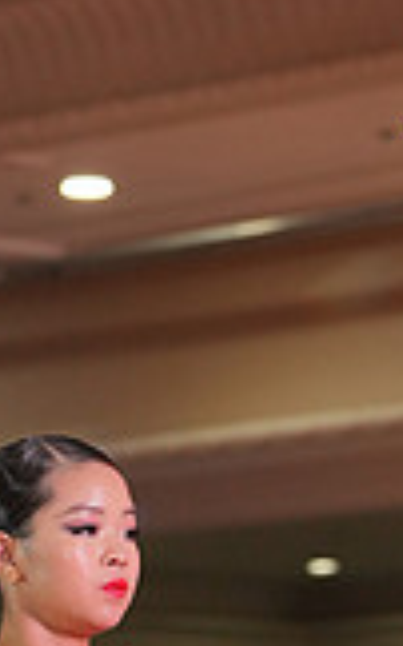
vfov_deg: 6.5
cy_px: 1140
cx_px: 46
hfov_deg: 4.2
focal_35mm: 314
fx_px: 5528
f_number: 4
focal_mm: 86
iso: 1600
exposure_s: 1/400
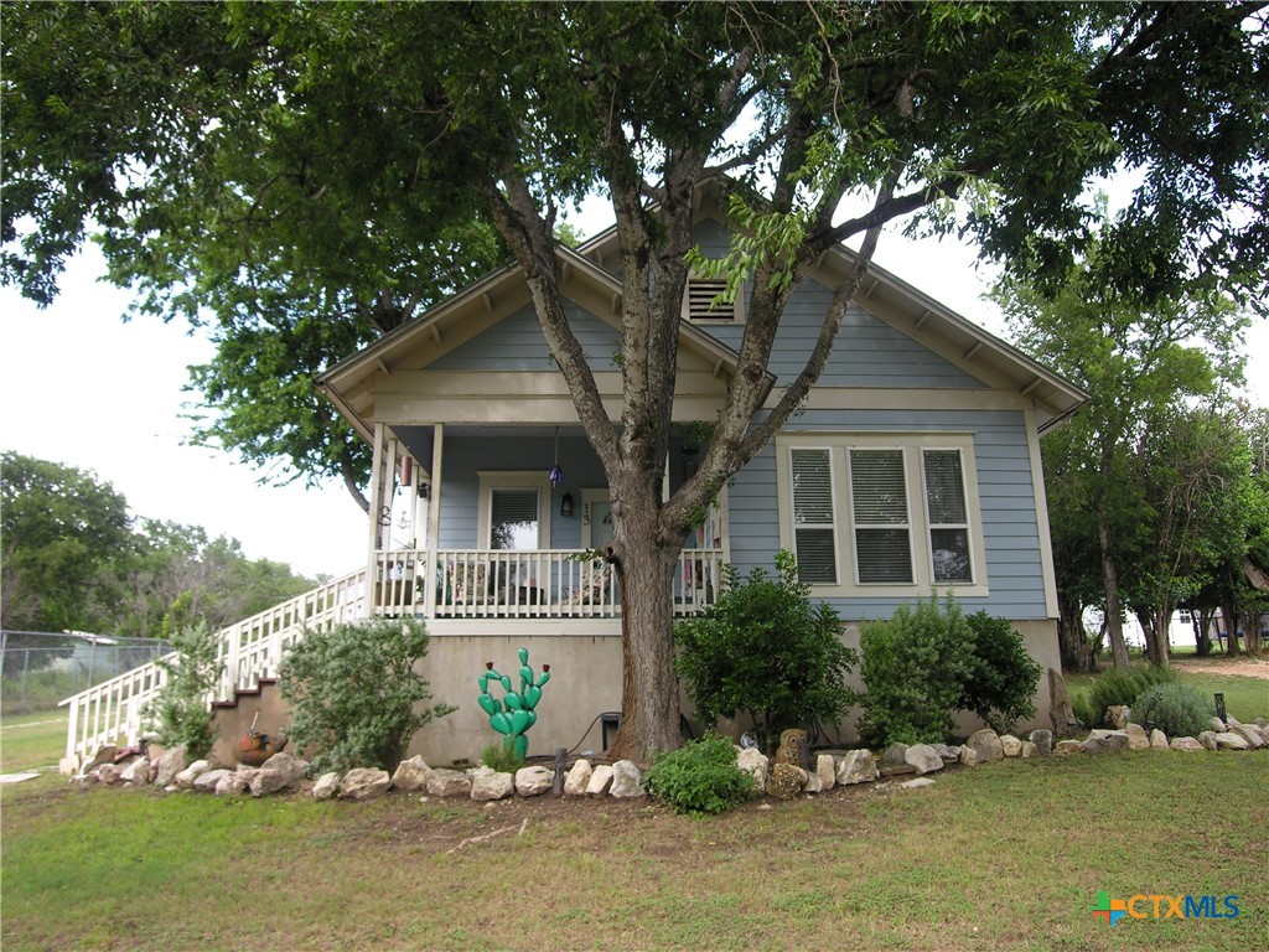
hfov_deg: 71.6
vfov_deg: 56.8
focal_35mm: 24
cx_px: 634
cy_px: 476
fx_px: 880
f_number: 3.6
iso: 50
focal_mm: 6.1
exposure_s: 1/70.5
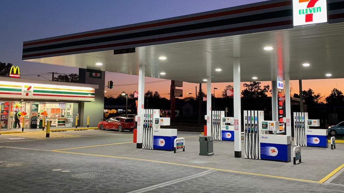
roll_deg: -1.2
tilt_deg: +8.0
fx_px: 337
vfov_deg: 31.8
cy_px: 70
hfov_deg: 54.0
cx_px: 185
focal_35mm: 37
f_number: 1.8
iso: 200
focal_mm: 4.25
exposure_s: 1/50
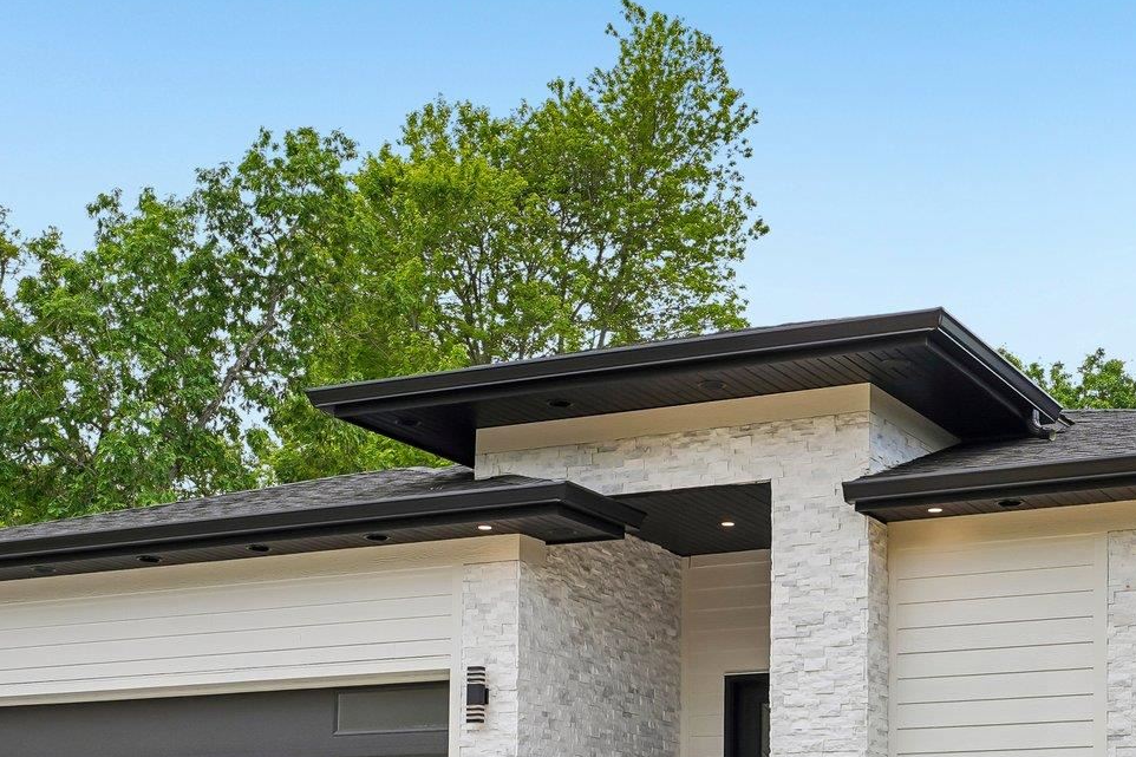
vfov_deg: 20.4
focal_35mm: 66
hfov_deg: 30.5
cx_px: 603
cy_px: 610
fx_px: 2082
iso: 160
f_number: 8
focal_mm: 31
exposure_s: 1/250
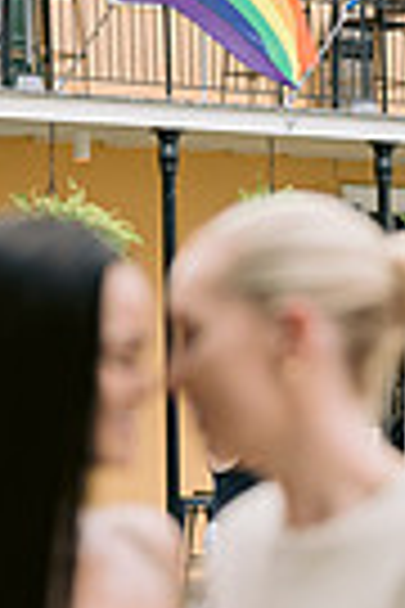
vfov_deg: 12.2
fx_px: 2818
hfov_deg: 8.2
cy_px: 594
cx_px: 194
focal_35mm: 167
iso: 400
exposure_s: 1/320
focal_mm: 50
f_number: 2
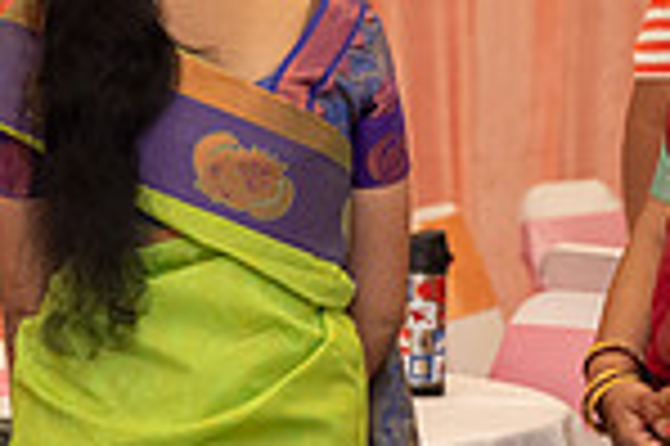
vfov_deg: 4.0
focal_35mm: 341
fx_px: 6339
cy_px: -29
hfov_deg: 6.0
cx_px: 787
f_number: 3.5
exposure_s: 1/160
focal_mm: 85
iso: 1000
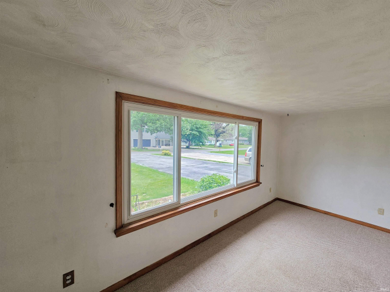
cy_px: 146
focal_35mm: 13
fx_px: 146
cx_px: 195
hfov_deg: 106.2
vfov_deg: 89.9
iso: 50
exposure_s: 1/120
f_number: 2.2
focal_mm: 2.2
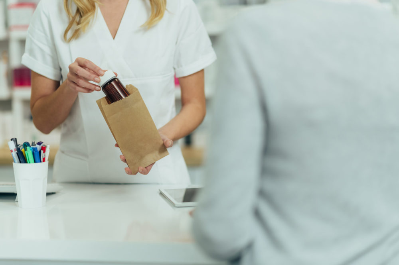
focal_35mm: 85
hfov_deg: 23.9
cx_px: 200
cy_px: 132
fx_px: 941
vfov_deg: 16.0
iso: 250
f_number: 1.8
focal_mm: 85
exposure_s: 1/320
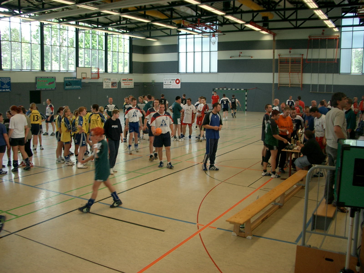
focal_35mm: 35
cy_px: 136
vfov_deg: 40.7
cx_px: 182
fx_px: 368
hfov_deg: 52.6
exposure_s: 1/50
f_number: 2.6
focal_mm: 5.8
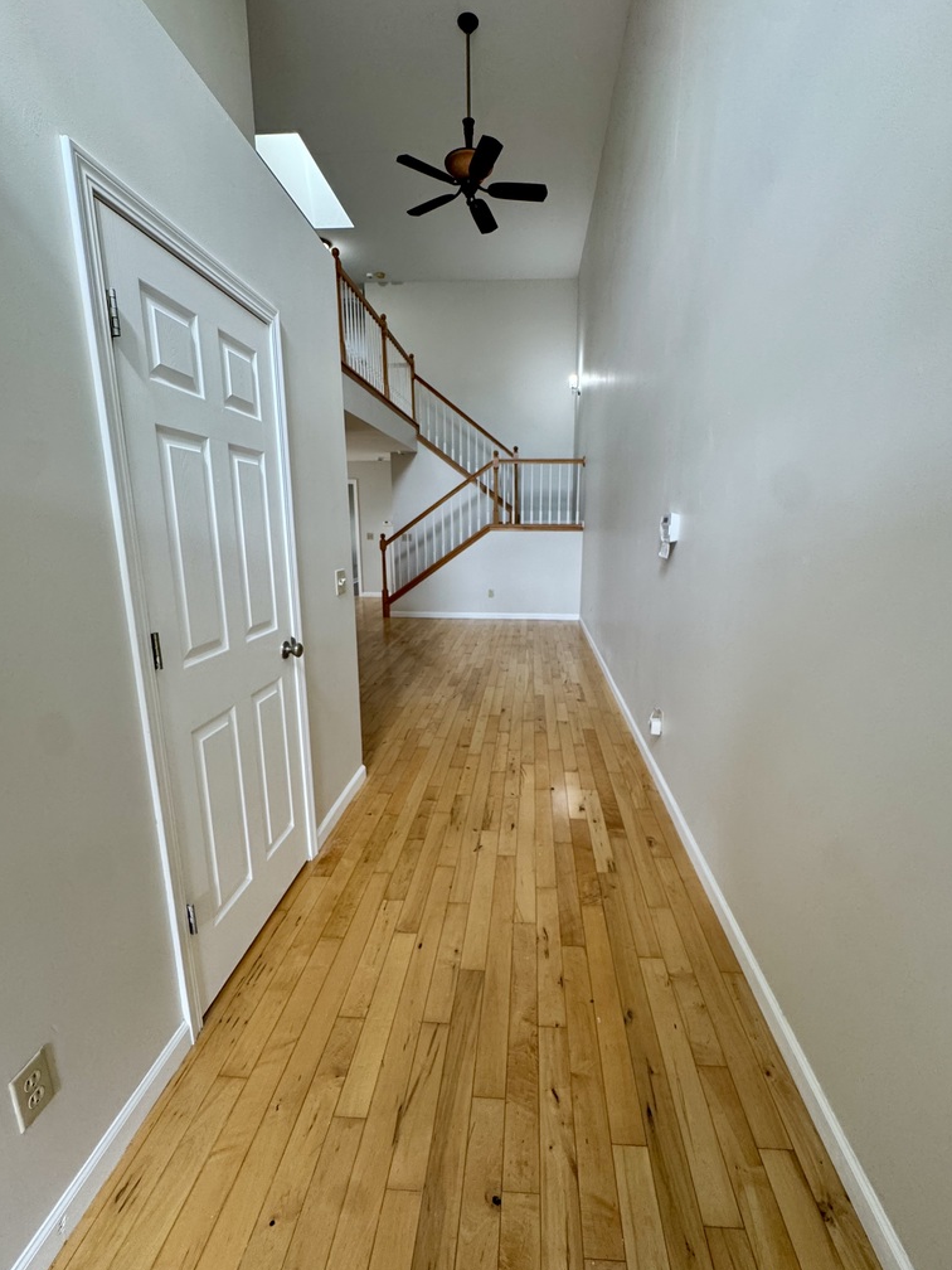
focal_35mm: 15
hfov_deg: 81.7
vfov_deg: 98.2
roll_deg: +0.6
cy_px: 636
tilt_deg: -11.4
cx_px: 499
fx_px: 550
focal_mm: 2.22
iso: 250
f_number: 2.2
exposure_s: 1/120
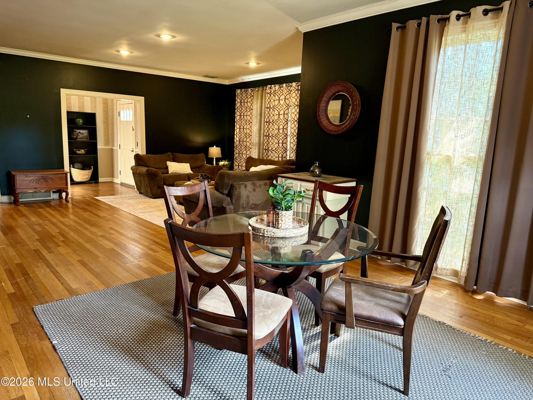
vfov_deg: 56.8
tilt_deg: -9.7
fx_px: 370
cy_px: 200
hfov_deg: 71.6
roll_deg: -2.3
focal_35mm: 24
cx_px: 266
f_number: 1.78
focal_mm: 6.76
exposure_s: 1/60
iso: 320
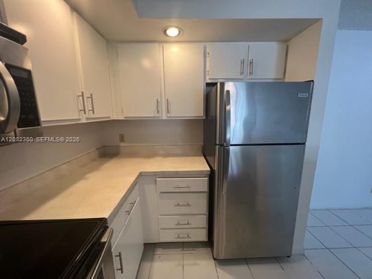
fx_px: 140
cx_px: 186
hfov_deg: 106.2
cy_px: 140
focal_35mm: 13
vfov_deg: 89.9
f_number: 1.8
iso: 125
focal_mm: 1.57
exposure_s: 1/120
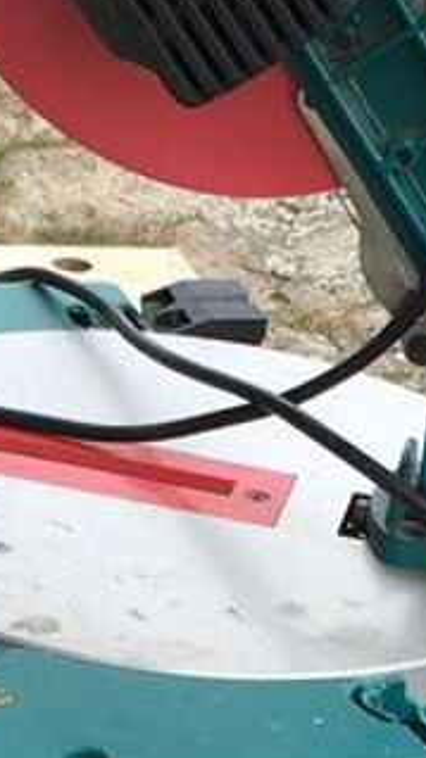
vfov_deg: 16.1
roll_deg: -0.4
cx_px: 205
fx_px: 2656
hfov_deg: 9.2
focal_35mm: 132
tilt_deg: -31.9
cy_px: 657
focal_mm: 4.15
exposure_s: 1/253
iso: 25
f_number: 2.2
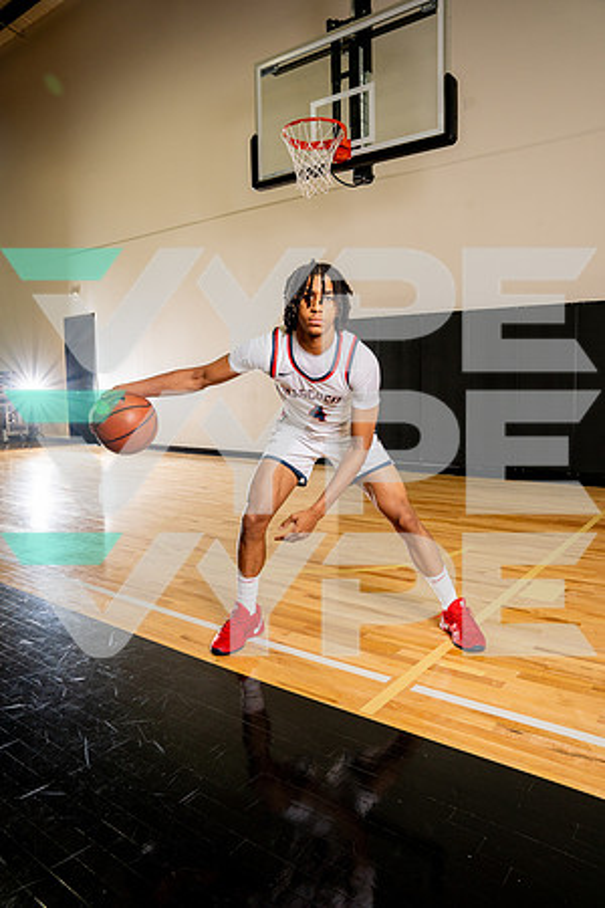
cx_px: 302
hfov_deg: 53.1
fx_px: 605
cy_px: 454
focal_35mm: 24
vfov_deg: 73.7
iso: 500
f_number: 7.1
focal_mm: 24
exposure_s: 1/200
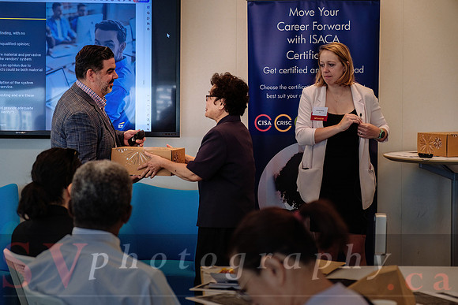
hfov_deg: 24.5
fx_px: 1056
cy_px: 152
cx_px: 229
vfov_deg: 16.5
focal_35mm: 83
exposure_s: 1/320
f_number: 3.6
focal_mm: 55
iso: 1250
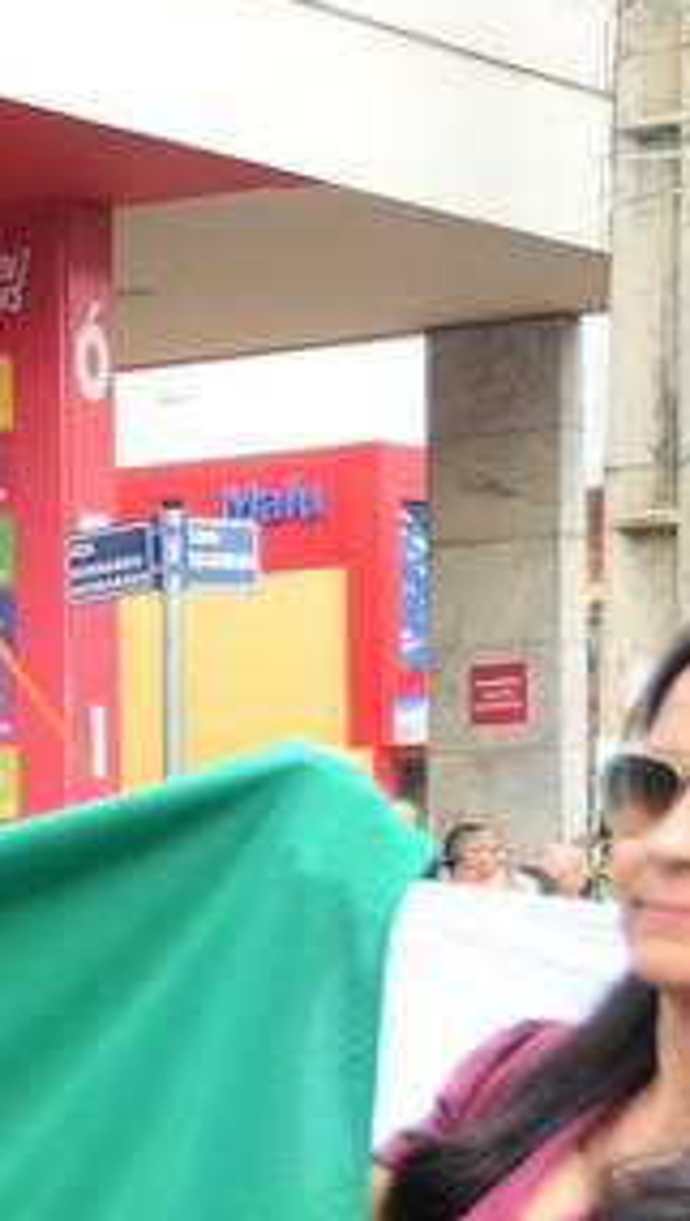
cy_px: 1223
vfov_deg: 14.8
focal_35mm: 143
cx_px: -726
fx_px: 4624
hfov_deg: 8.1
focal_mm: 29
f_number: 5
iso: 250
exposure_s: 1/200
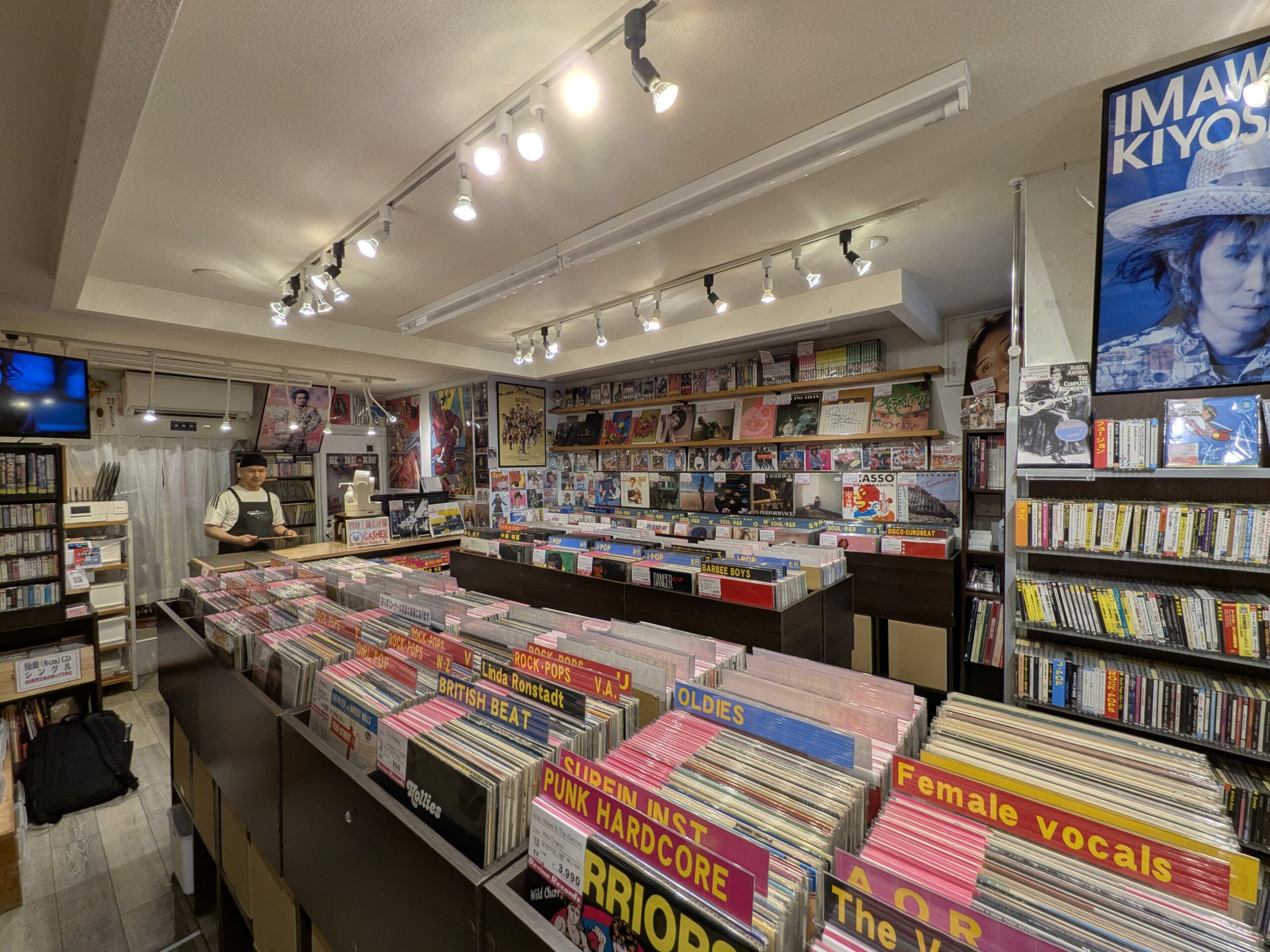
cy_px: 476
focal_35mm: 14
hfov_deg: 102.1
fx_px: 514
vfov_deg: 85.7
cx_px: 635
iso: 79
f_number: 2.2
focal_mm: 1.85
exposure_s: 1/120
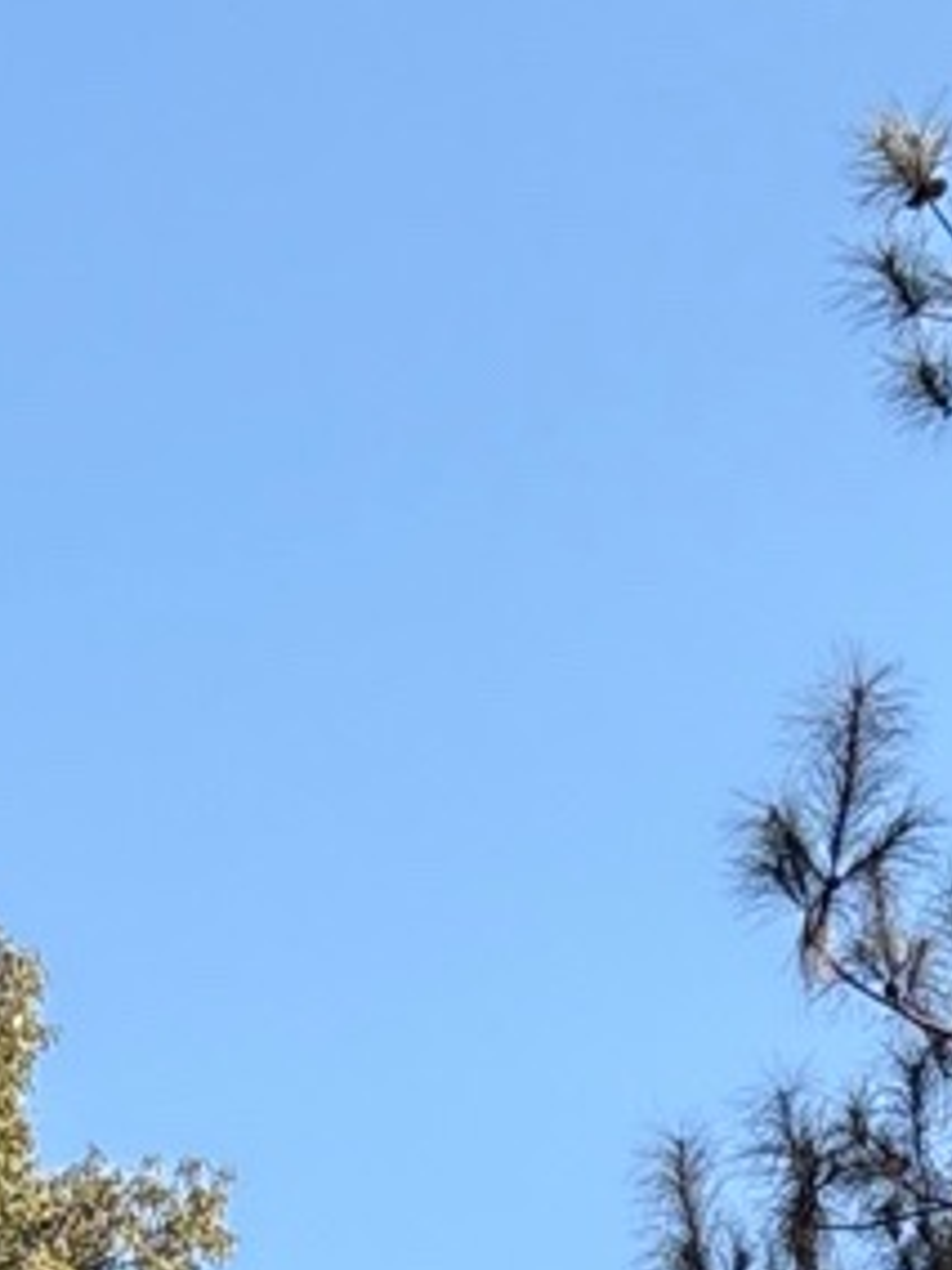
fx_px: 6710
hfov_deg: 8.1
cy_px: 2607
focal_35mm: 183
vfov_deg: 10.0
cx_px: 648
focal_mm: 5.96
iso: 50
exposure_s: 1/1484
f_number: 1.6
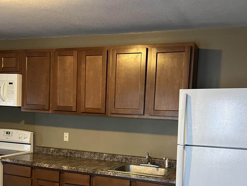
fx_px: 300
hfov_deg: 44.8
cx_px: 124
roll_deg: -2.6
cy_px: 139
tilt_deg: -6.3
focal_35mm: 42
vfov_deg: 33.7
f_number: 1.5
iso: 640
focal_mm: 5.7
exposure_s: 1/40
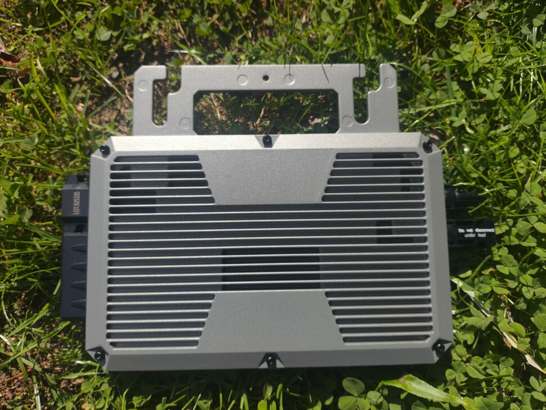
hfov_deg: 71.6
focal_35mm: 24
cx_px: 273
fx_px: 379
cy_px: 205
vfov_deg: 56.8
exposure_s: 1/1464
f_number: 1.8
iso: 50
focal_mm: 4.68
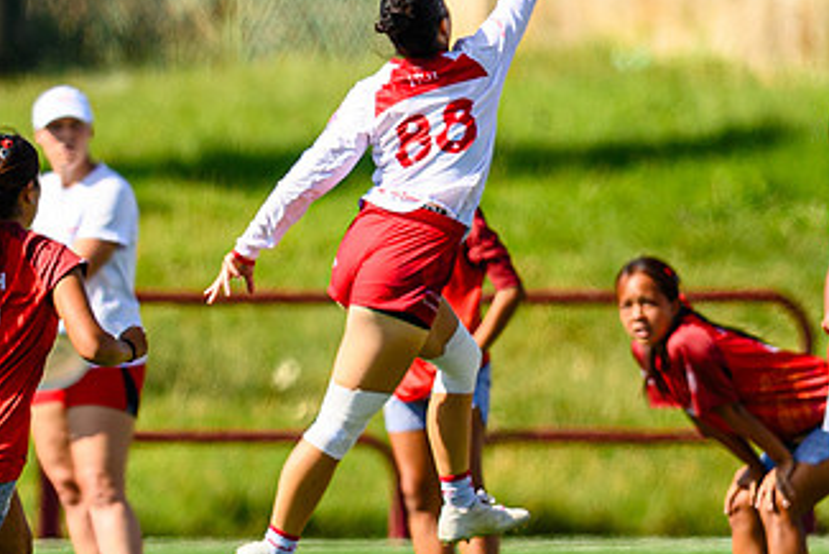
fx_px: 32528
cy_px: 290
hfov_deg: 1.5
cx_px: 276
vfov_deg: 1.0
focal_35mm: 1412
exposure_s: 1/1600
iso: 100
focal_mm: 400
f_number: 3.2
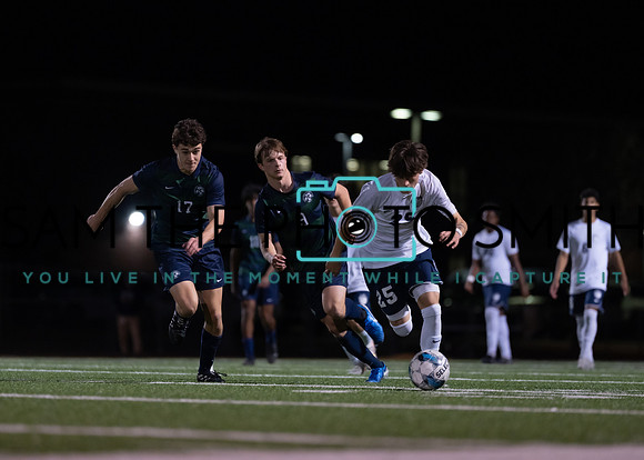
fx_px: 4417
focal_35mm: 242
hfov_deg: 8.3
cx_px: 318
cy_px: 226
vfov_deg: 6.0
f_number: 2.8
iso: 2500
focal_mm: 200
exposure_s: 1/1000
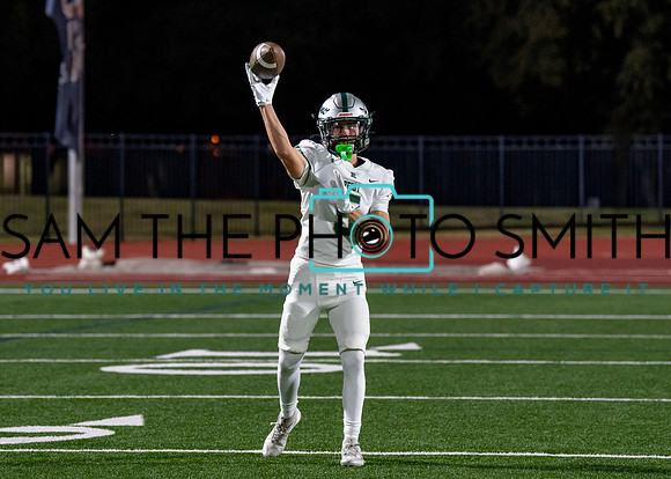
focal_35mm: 194
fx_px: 3695
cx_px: 314
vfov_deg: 7.4
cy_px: 198
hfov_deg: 10.4
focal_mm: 119
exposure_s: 1/1000
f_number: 2.8
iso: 2000
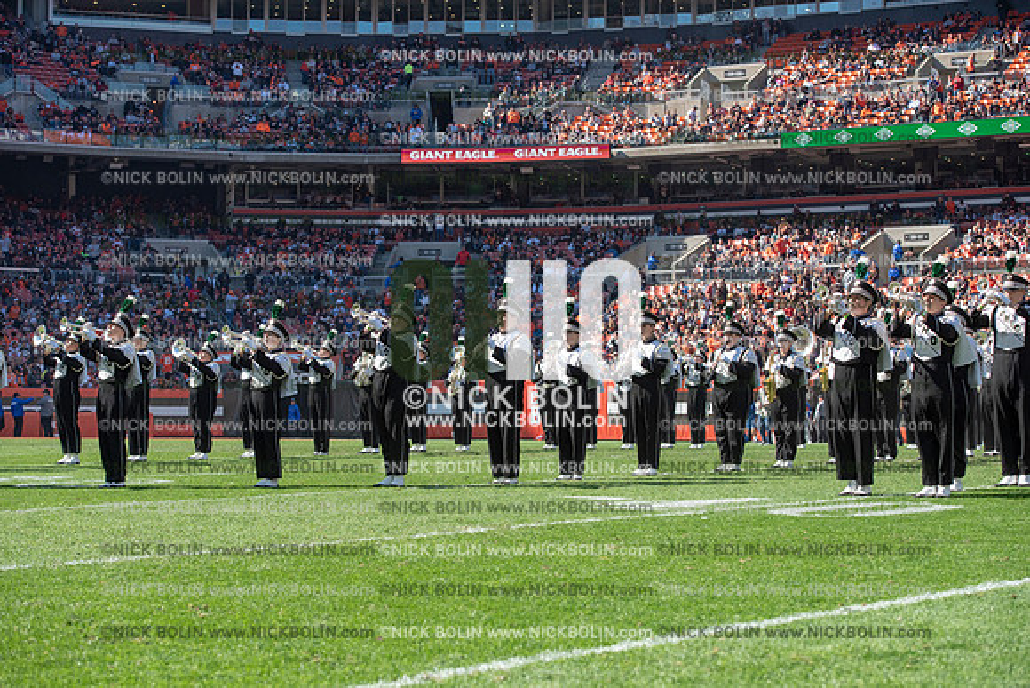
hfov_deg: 28.8
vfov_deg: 19.5
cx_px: 515
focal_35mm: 70
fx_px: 2003
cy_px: 344
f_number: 5
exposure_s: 1/2500
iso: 400
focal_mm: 70
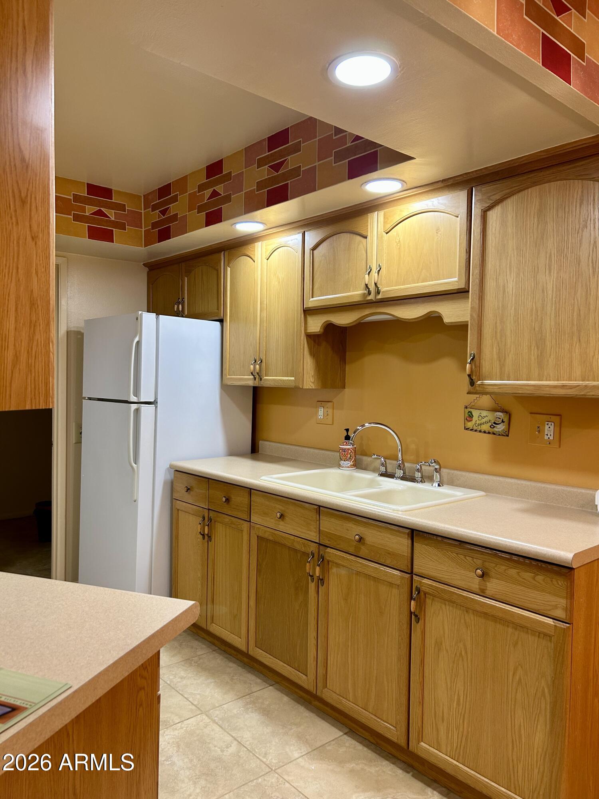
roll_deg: -0.2
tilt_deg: -2.7
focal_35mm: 26
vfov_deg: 67.3
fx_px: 600
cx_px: 300
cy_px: 400
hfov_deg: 53.1
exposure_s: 1/60
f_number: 1.5
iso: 64
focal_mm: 5.7
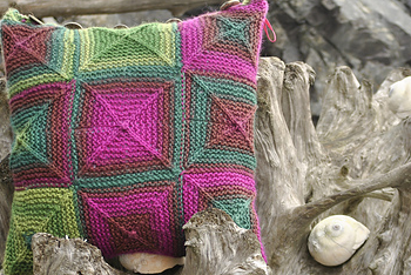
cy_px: 154
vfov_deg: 9.1
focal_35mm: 151
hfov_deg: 13.6
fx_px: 1724
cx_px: 250
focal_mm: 55
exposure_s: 1/160
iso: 200
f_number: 4
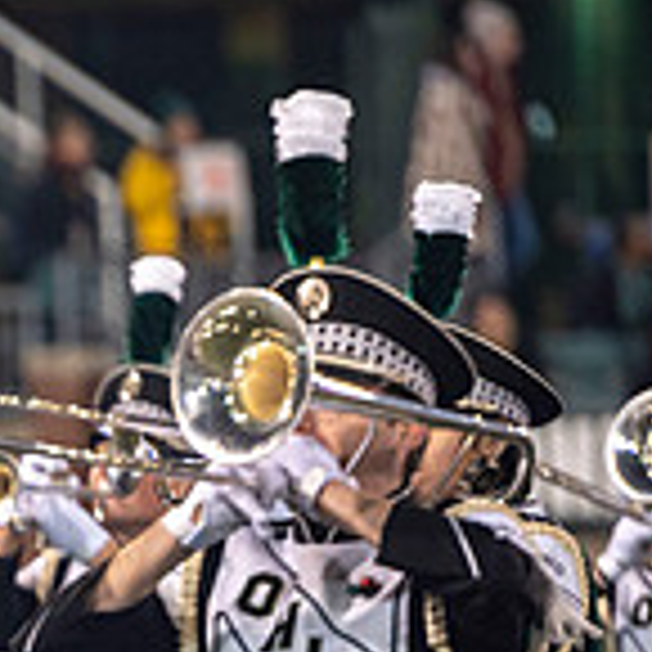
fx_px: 14448
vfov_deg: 2.6
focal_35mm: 678
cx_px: -567
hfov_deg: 2.6
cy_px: 670
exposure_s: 1/500
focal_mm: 200
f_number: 2.8
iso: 1000
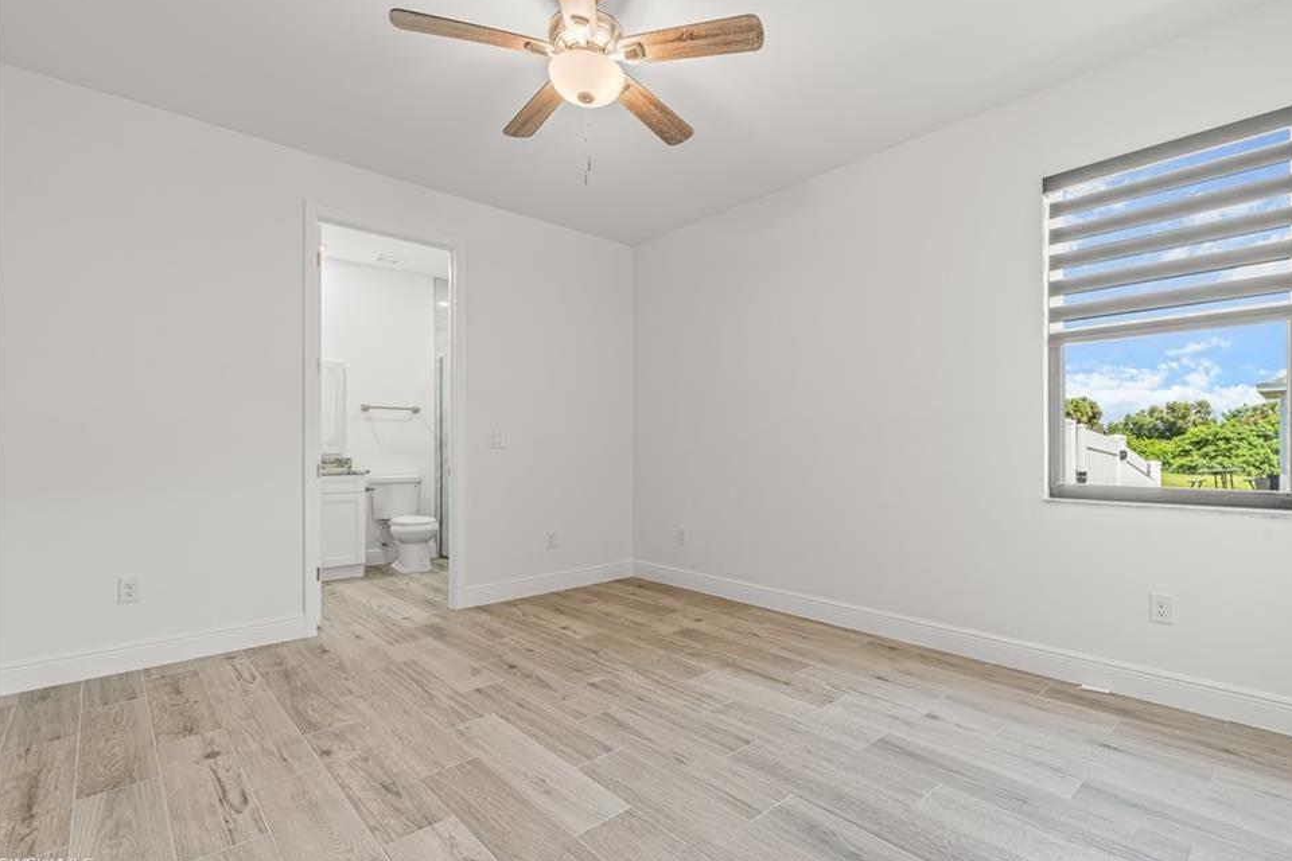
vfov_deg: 73.7
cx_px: 684
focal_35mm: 16
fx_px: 574
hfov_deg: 96.6
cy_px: 419
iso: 100
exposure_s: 1
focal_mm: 15
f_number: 9
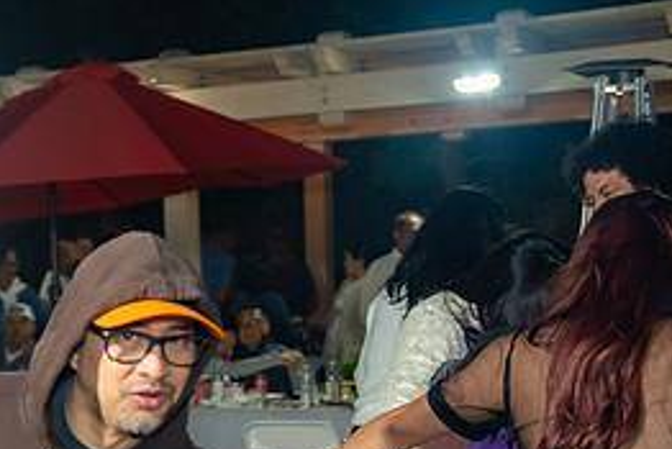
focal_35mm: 82
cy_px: 448
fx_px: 1531
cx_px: 164
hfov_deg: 24.5
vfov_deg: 16.3
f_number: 2.8
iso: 1000
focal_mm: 37
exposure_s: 1/160
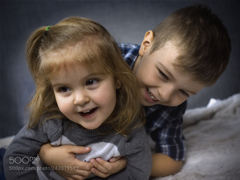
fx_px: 347
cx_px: 120
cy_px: 90
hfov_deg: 38.2
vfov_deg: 29.1
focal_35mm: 50
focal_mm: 25
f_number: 1.8
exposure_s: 1/200
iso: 400
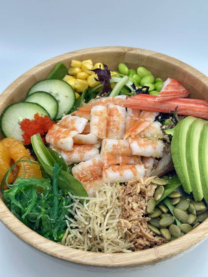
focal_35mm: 48
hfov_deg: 30.3
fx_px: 384
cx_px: 104
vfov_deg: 39.7
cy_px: 138
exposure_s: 1/911
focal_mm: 6.86
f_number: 1.78
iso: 64
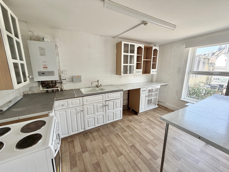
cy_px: 86
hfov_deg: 102.1
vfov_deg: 85.7
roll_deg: +0.0
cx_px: 114
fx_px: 93
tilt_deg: -10.5
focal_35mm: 14
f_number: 2.2
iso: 160
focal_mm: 2.22
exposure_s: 1/121
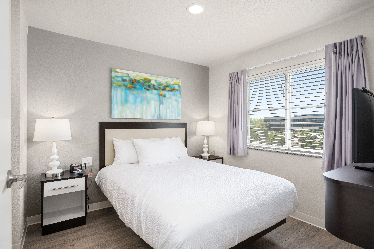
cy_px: 124
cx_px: 187
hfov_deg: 88.4
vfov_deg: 65.9
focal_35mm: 18
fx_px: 192
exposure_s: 1/13
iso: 400
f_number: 11
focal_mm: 18.5
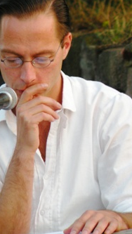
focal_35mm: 874
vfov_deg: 2.5
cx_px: 43
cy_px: 109
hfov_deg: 1.4
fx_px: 5423
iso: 64
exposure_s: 1/60
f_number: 4.5
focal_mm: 84.2
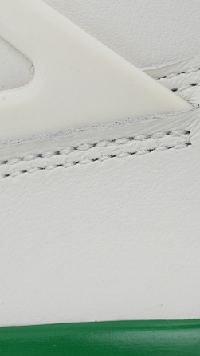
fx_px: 1699
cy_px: 191
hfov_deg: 6.7
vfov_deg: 12.0
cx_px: 97
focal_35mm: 180
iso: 400
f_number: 13
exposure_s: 1/100
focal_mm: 96
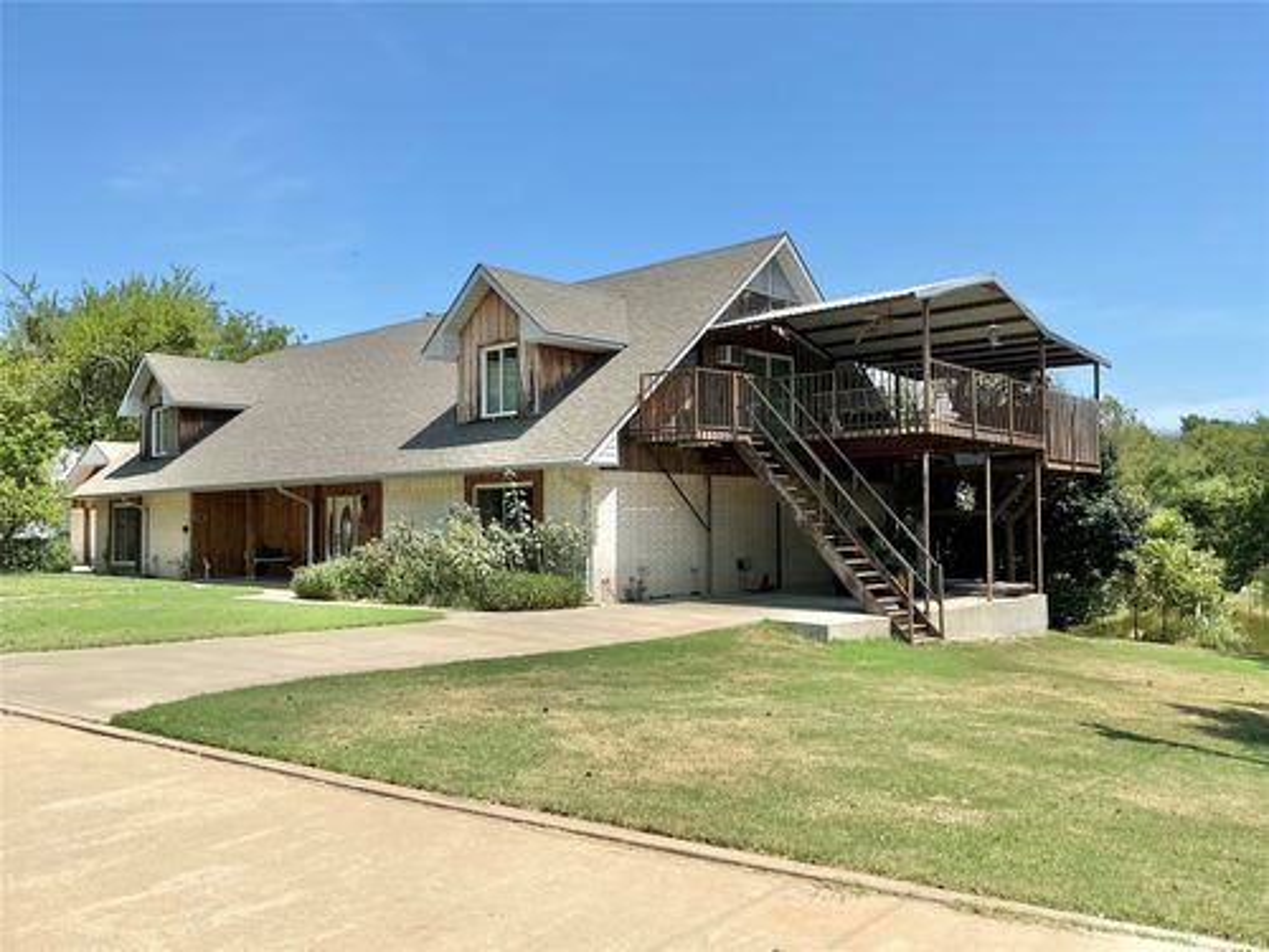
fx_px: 1063
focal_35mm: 29
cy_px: 476
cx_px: 634
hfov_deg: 61.7
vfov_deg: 48.2
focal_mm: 3
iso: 25
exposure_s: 1/1984
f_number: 1.8
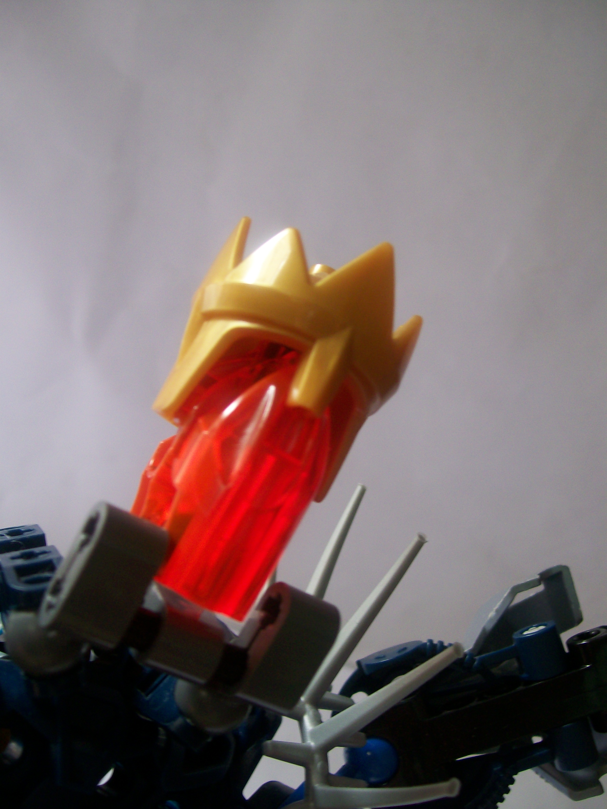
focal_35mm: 36
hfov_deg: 39.7
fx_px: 842
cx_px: 304
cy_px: 404
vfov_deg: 51.4
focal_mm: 6
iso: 80
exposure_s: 1/38.2
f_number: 2.7
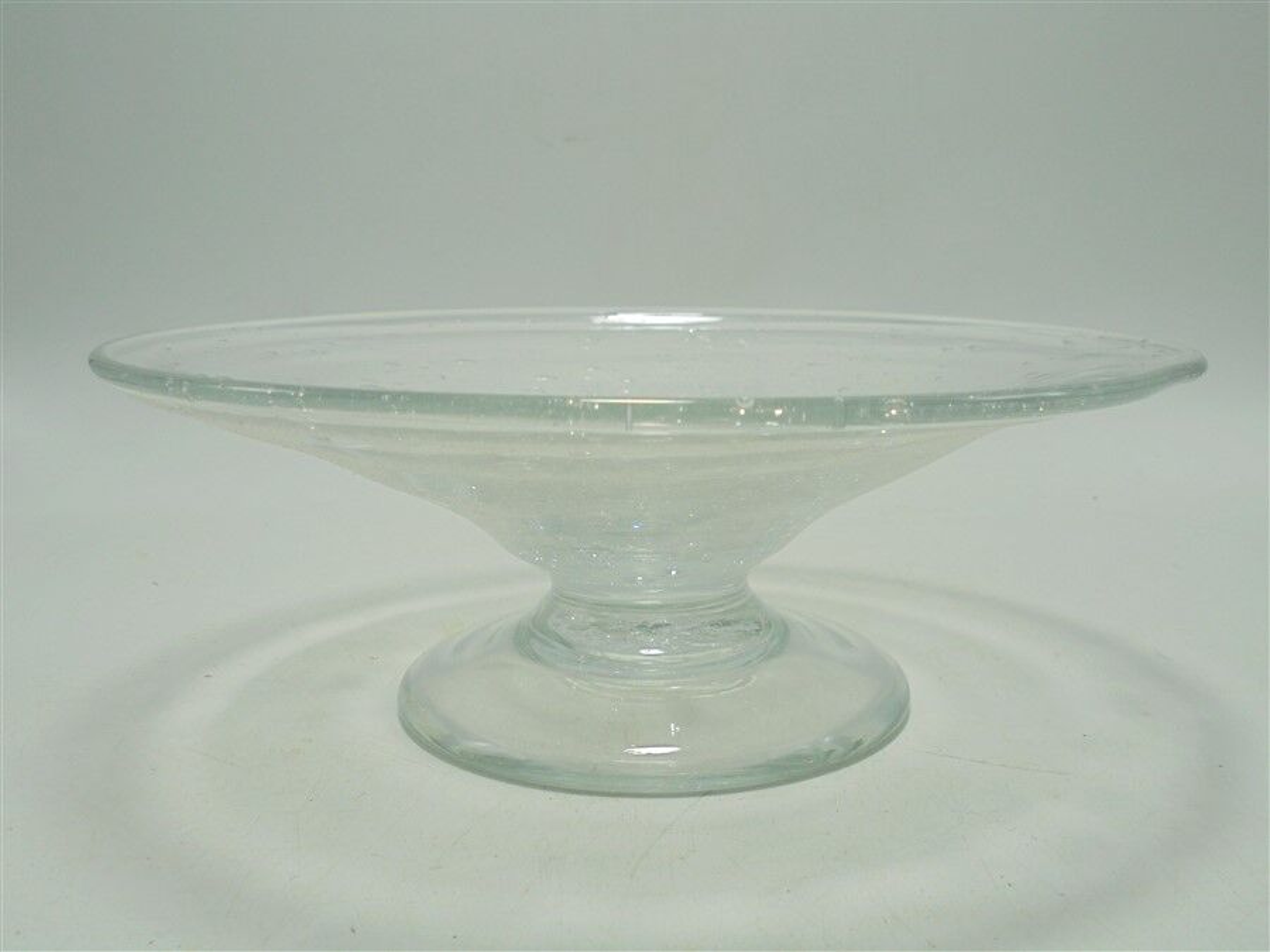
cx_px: 635
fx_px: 1247
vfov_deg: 41.8
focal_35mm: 34
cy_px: 476
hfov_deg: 54.0
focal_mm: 6.1
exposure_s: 1/100
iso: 100
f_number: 4
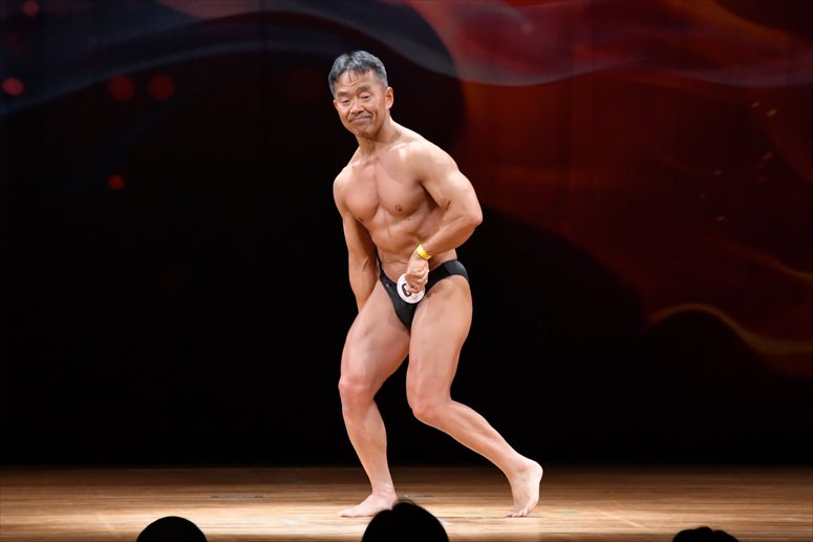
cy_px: 271
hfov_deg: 7.2
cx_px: 406
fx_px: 6433
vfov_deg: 4.8
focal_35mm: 285
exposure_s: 1/400
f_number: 5.6
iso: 4000
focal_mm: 190
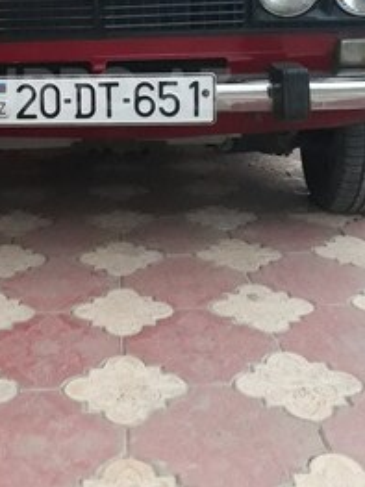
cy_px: 89
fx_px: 718
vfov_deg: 36.1
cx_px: 89
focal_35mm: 51
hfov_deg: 28.1
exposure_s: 1/17
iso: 800
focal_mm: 3.6
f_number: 1.9
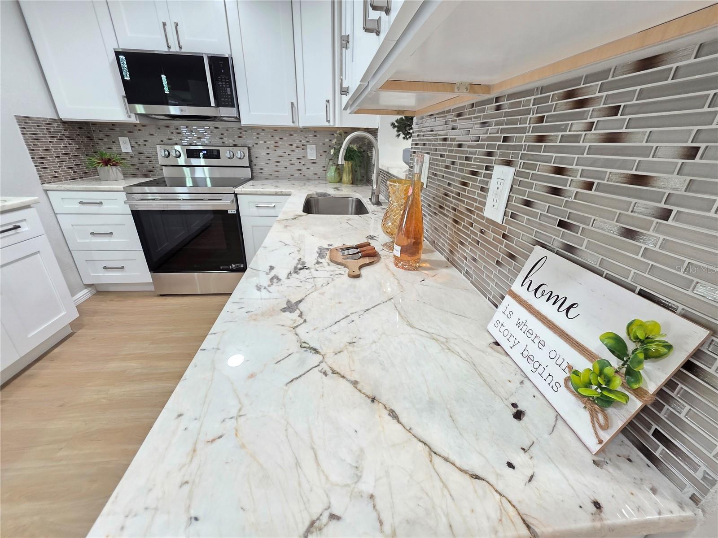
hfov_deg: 106.2
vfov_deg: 89.9
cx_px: 359
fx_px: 270
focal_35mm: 13
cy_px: 269
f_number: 1.9
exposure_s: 1/60
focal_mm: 2.2
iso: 250
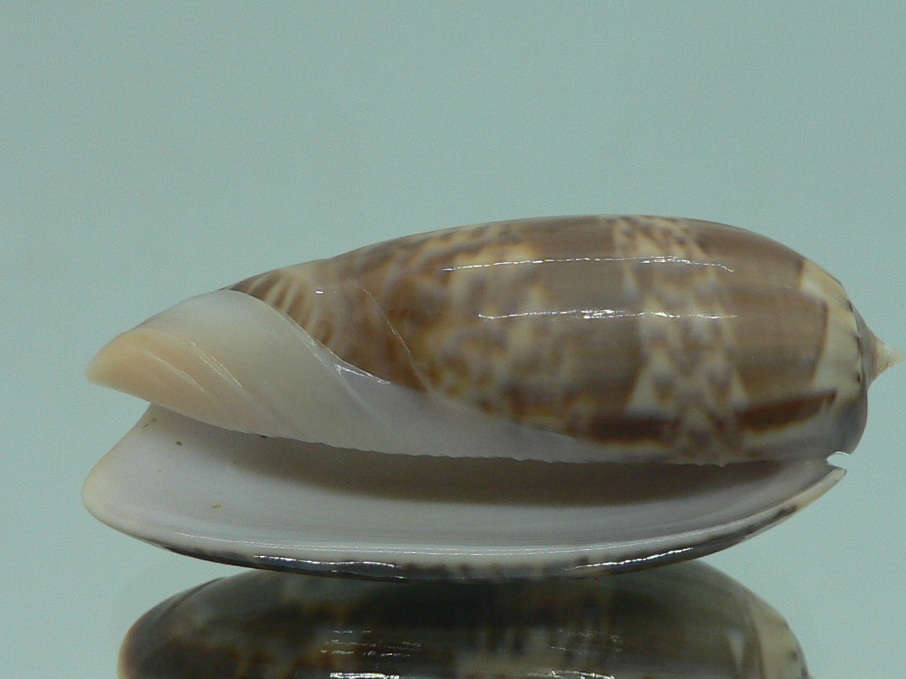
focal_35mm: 55
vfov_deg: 26.3
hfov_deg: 34.9
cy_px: 474
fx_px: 1439
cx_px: 517
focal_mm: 4.6
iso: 100
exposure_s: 1/60
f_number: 2.8
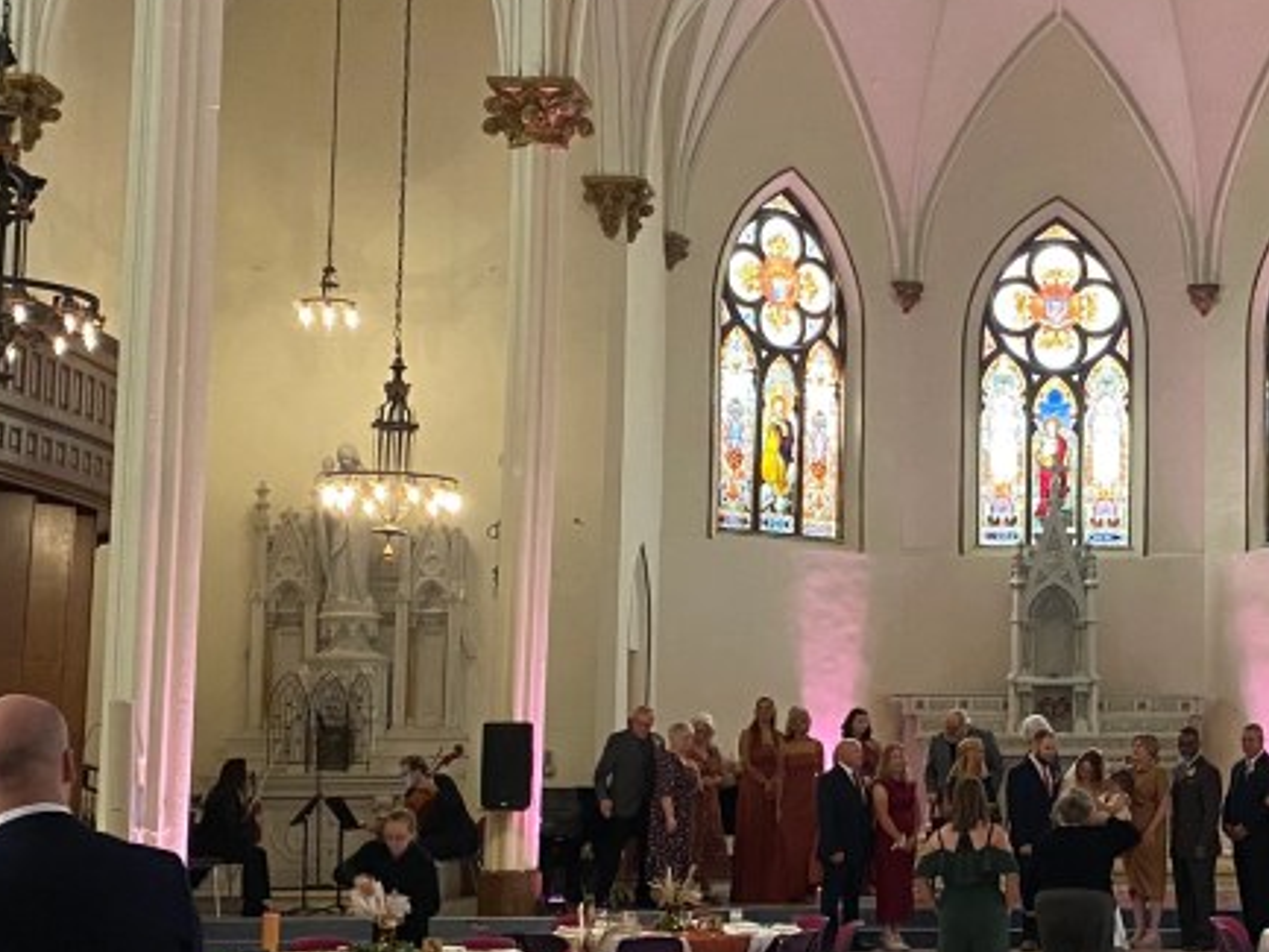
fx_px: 2420
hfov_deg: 28.4
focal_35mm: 66
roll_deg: +0.0
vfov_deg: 22.3
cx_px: 1105
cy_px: 508
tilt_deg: +5.5
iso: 320
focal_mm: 4.25
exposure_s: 1/60
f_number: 1.8
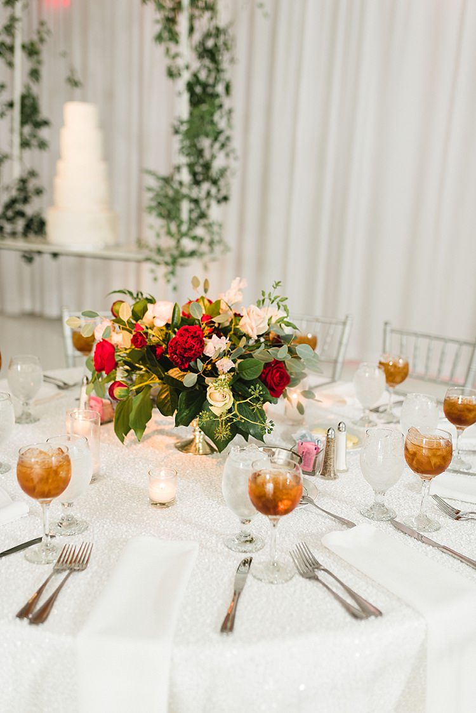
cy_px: 356
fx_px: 693
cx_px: 238
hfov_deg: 37.9
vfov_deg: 54.4
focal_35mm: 35
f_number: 2.2
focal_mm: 35
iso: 160
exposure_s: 1/125
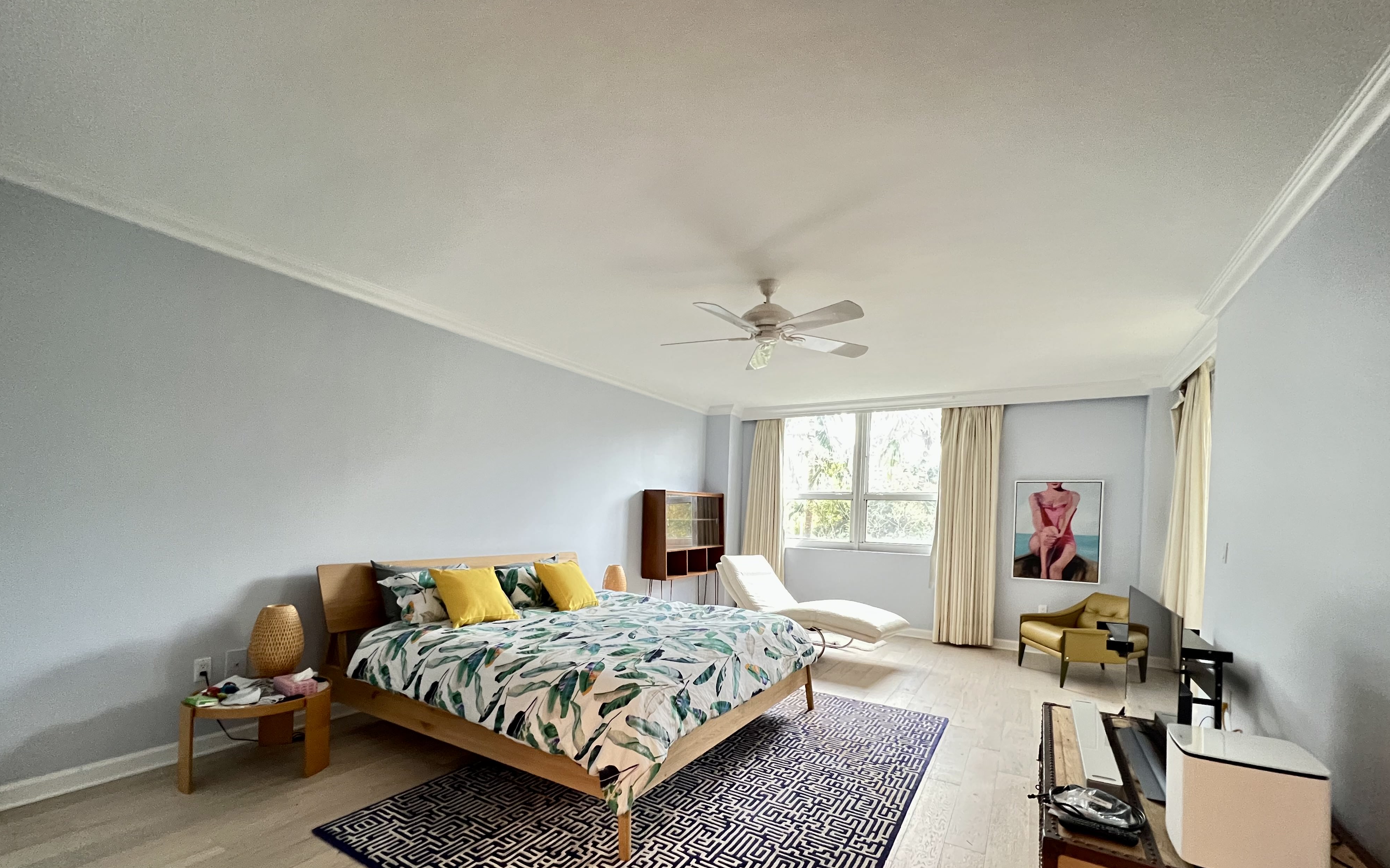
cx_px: 703
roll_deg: -1.0
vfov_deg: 77.6
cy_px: 526
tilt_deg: -1.1
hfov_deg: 105.3
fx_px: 530
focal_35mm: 14
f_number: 1.8
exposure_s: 1/60
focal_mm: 1.57
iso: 640
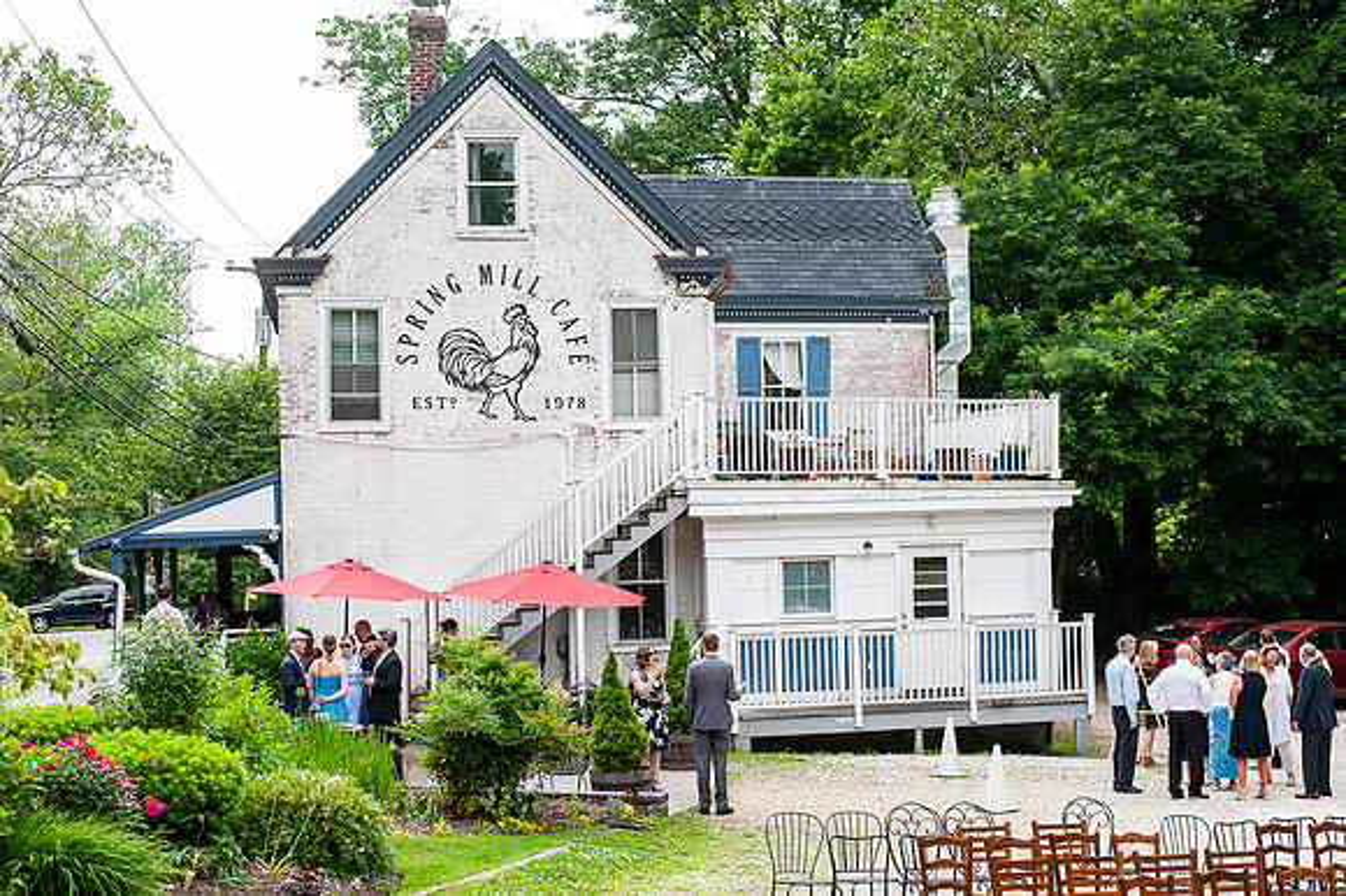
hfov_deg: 38.8
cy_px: 452
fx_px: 1910
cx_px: 684
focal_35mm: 51
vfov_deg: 26.4
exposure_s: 1/1600
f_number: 4.5
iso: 640
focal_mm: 50
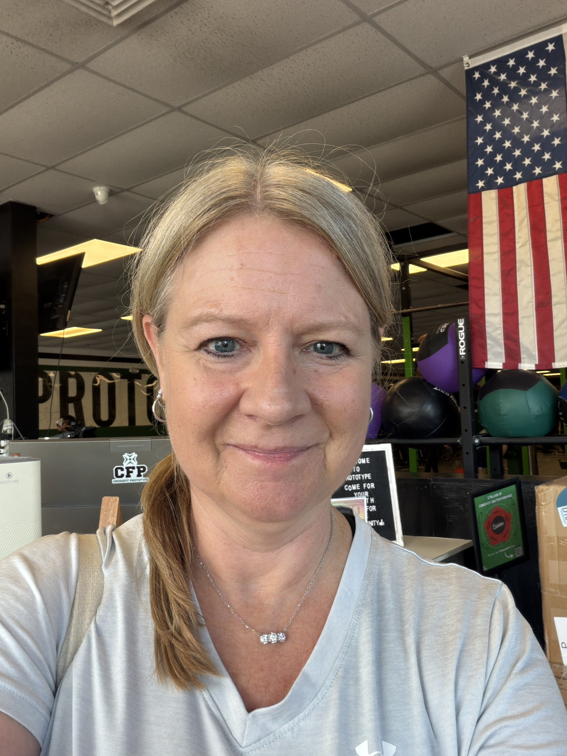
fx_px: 655
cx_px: 284
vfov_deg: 60.0
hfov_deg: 46.8
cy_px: 378
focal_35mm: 30
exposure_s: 1/60
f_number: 1.9
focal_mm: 2.71
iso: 40
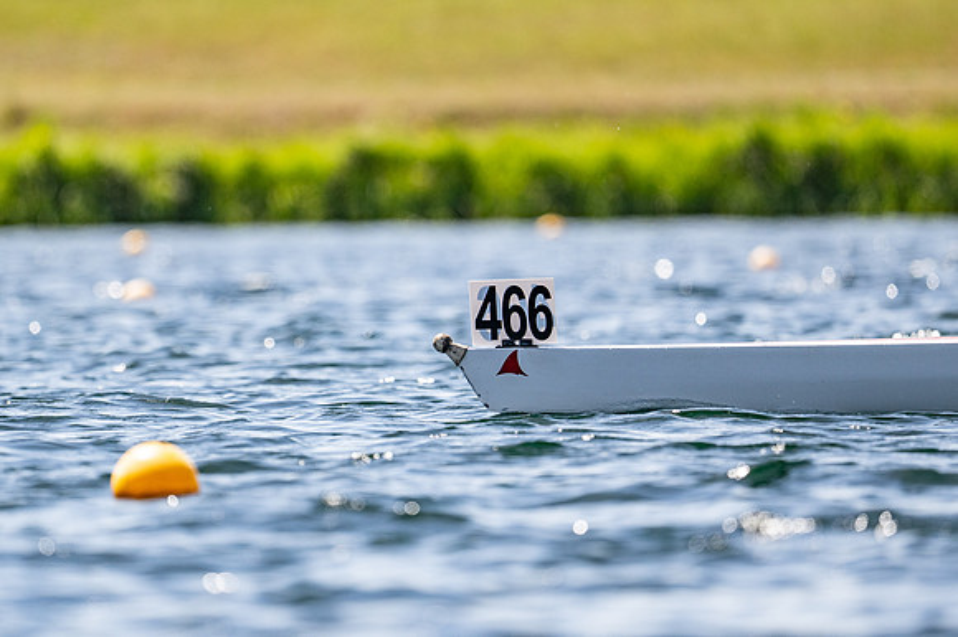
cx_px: 479
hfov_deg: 3.4
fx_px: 15957
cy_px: 318
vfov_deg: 2.3
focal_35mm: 600
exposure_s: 1/2500
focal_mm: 400
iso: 200
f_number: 4.5
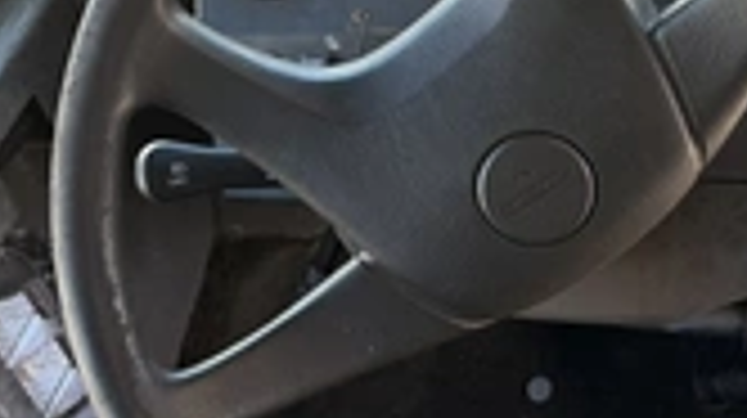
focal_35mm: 63
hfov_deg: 32.9
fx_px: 1247
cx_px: 531
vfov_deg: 18.8
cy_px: 54
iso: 80
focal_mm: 6.76
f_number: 1.78
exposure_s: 1/262
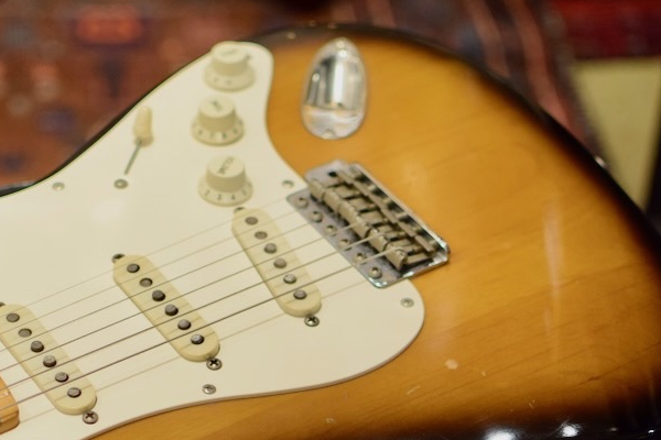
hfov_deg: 18.1
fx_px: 2058
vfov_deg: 12.1
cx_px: 171
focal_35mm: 112
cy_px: 400
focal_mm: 35
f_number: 1.8
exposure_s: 1/160
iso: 400
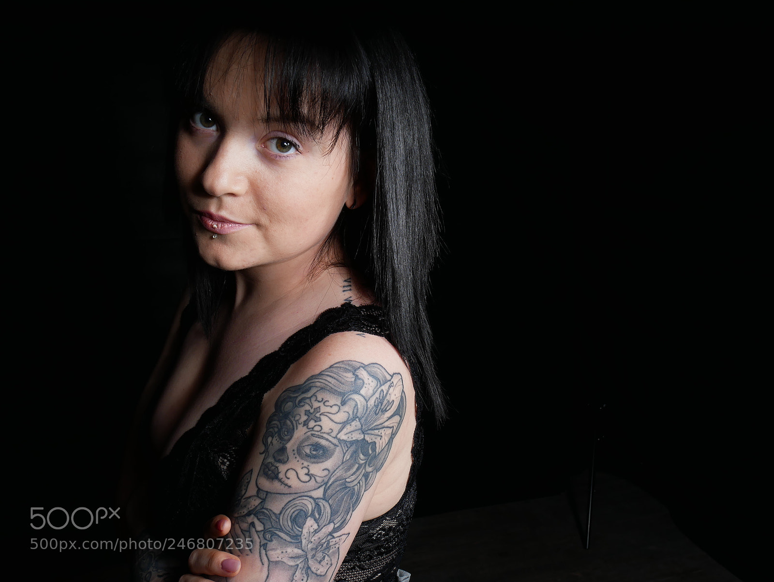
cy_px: 291
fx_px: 805
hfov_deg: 51.3
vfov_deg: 39.7
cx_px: 387
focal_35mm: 36
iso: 200
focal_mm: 18
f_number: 10
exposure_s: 1/250
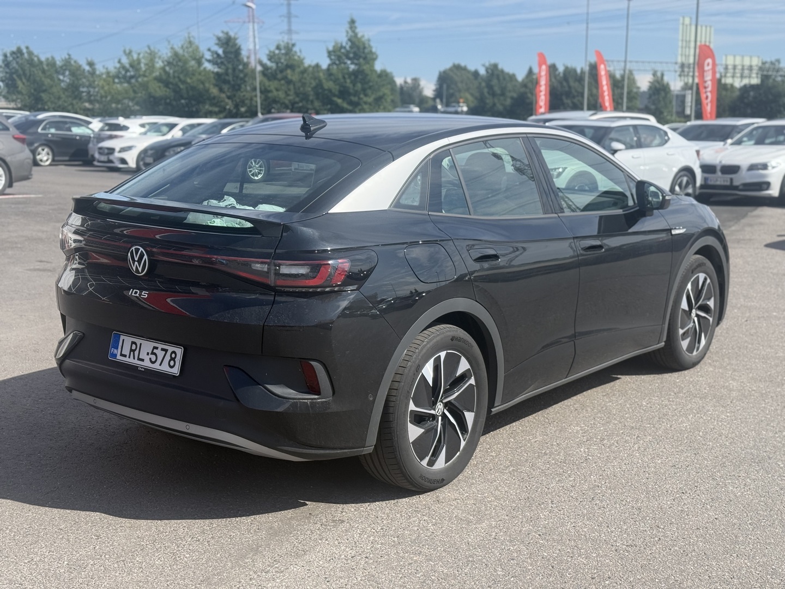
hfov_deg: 39.7
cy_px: 294
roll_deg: +0.5
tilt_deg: -8.1
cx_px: 392
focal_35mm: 48
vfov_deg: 30.3
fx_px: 1089
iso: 100
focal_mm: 6.76
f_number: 1.78
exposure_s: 1/3891
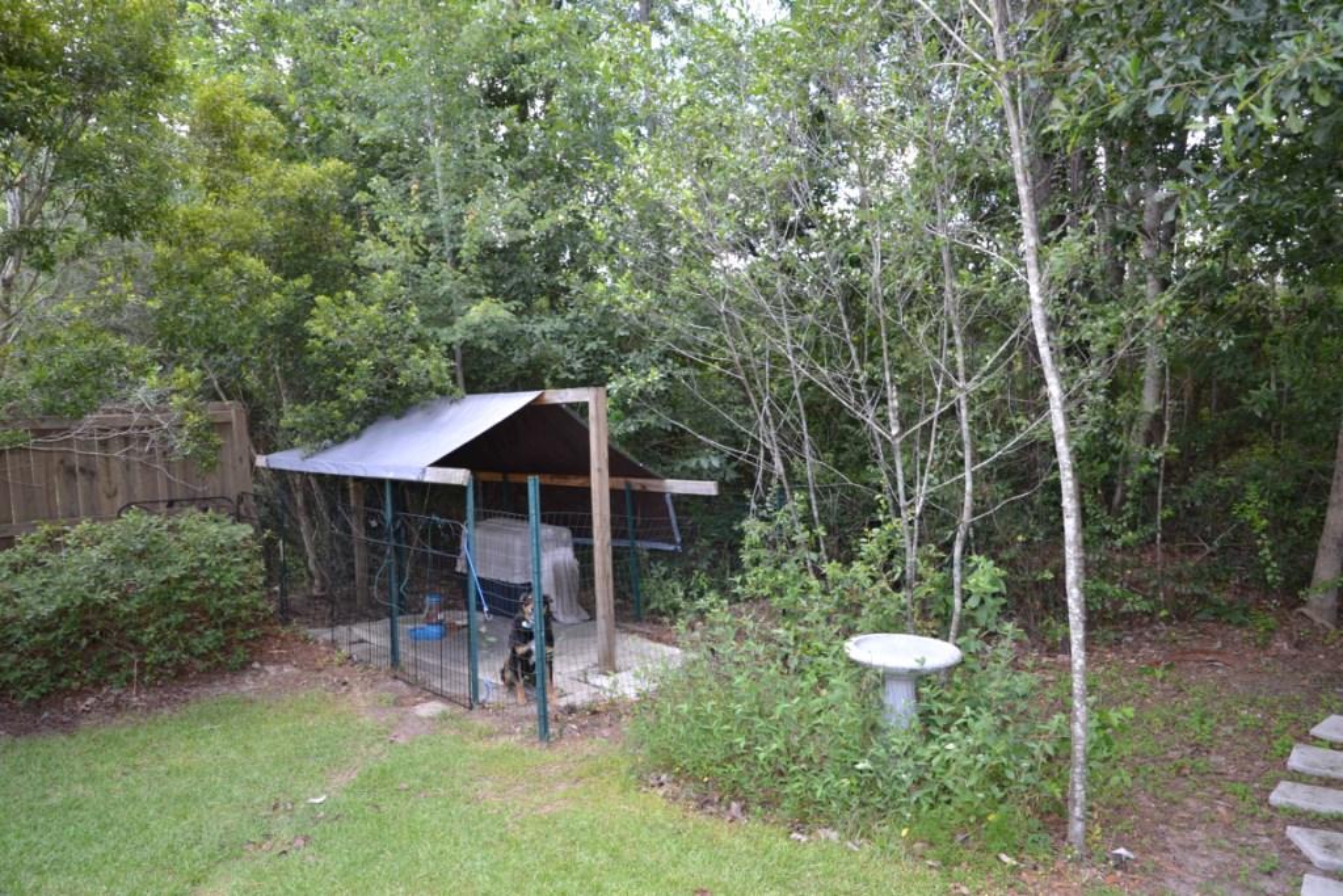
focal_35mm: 24
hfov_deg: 73.7
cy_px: 448
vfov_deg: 53.1
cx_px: 672
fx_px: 895
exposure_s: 1/125
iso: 400
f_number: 5.6
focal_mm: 16
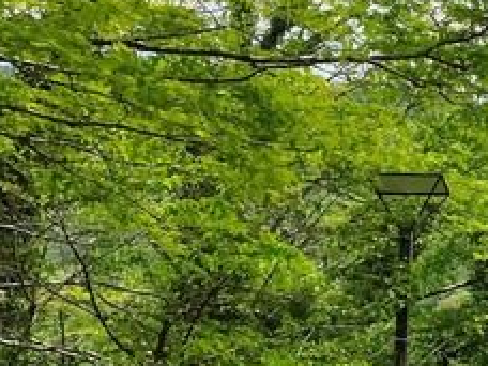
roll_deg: +1.1
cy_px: 217
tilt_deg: +11.7
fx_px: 1311
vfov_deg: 15.9
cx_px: 731
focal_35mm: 93
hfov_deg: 18.6
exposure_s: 1/3610
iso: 32
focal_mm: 4.25
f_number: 1.8
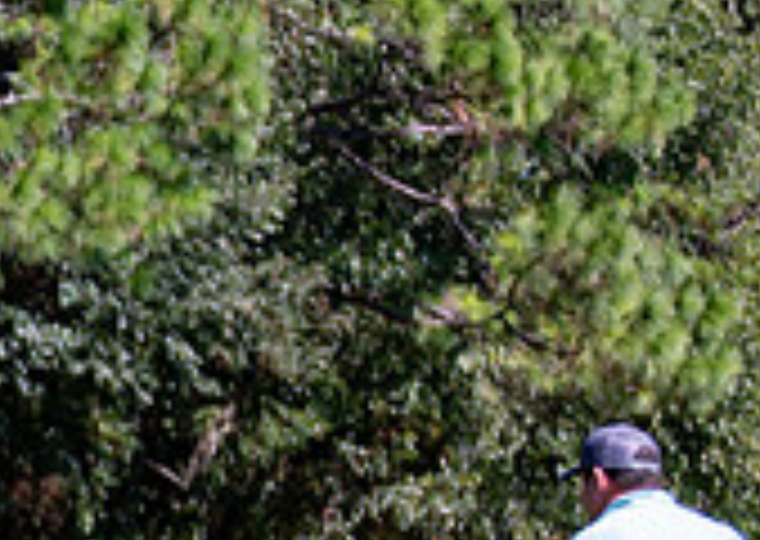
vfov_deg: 2.5
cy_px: 809
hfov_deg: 3.5
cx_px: -1018
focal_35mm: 568
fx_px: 12236
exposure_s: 1/1600
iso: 100
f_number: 2.8
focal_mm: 100
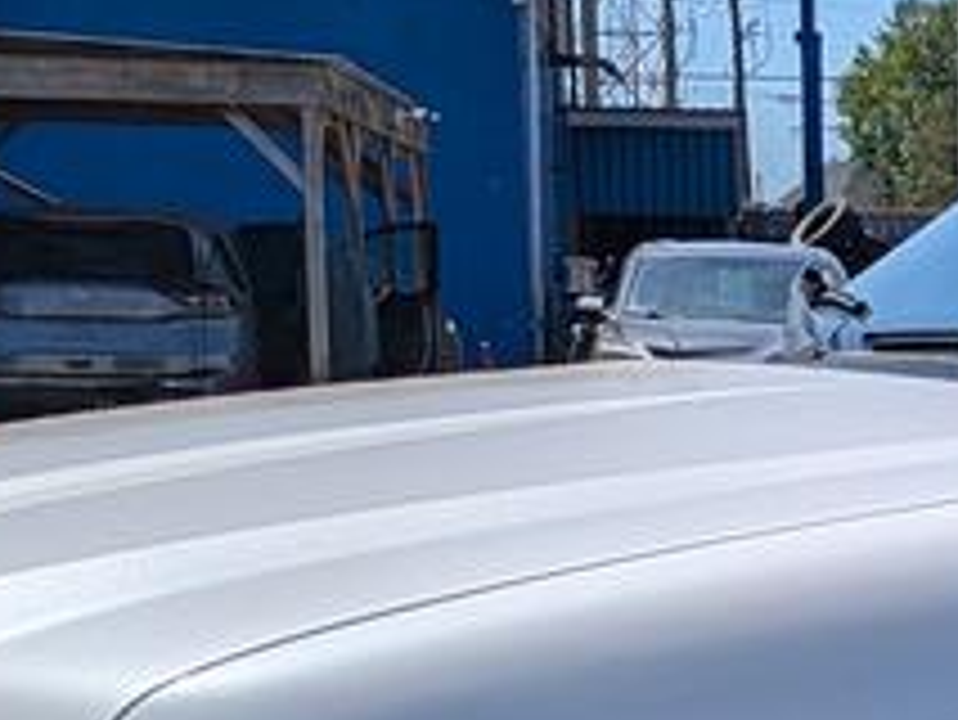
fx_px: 4154
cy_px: 882
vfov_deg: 9.8
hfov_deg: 12.0
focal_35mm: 150
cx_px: 1806
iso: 43
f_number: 1.89
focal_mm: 5.43
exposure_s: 1/4444
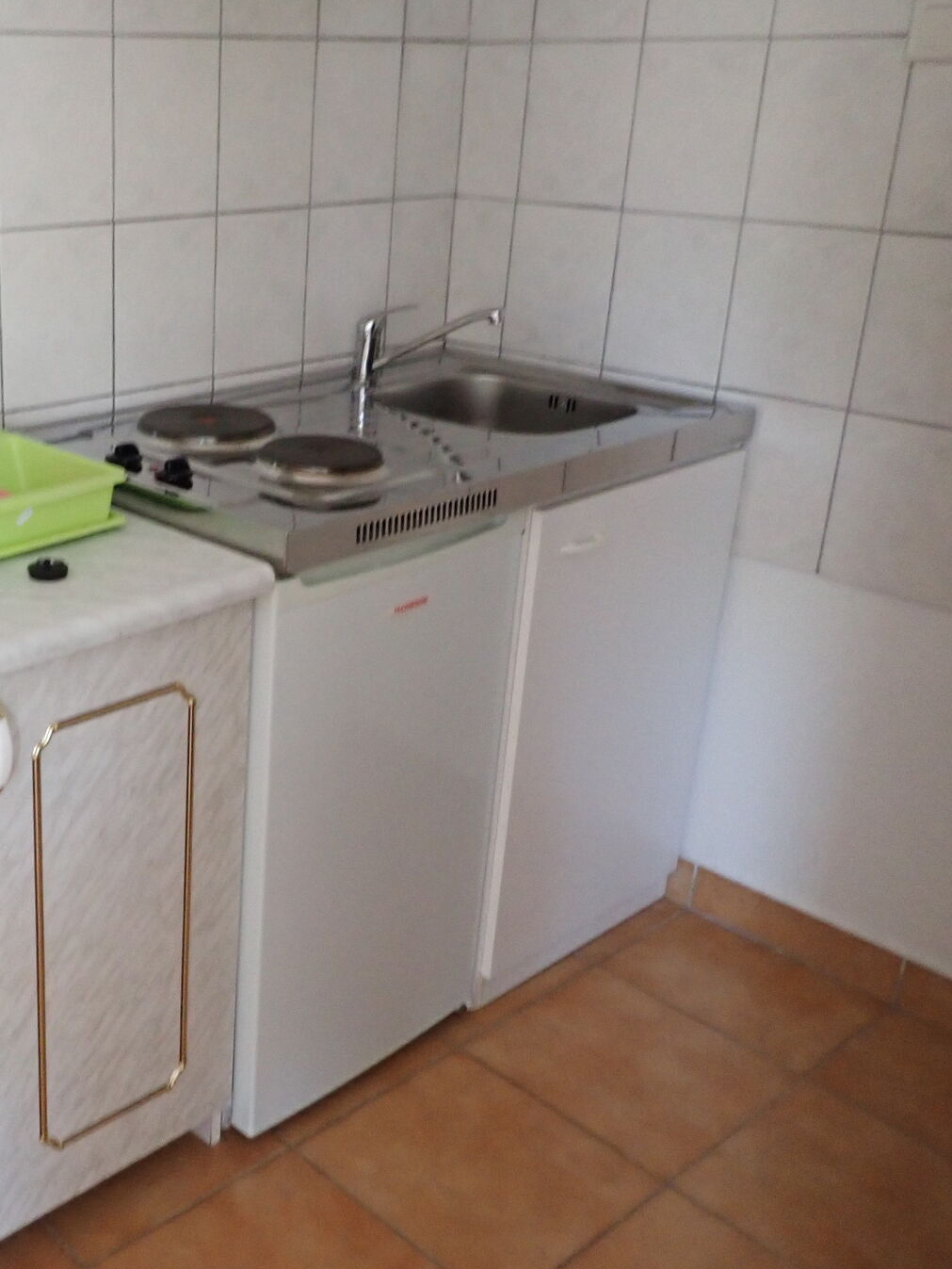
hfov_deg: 35.5
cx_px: 90
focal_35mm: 38
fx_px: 1393
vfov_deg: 49.0
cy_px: 609
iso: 400
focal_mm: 4.5
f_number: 2
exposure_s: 1/30
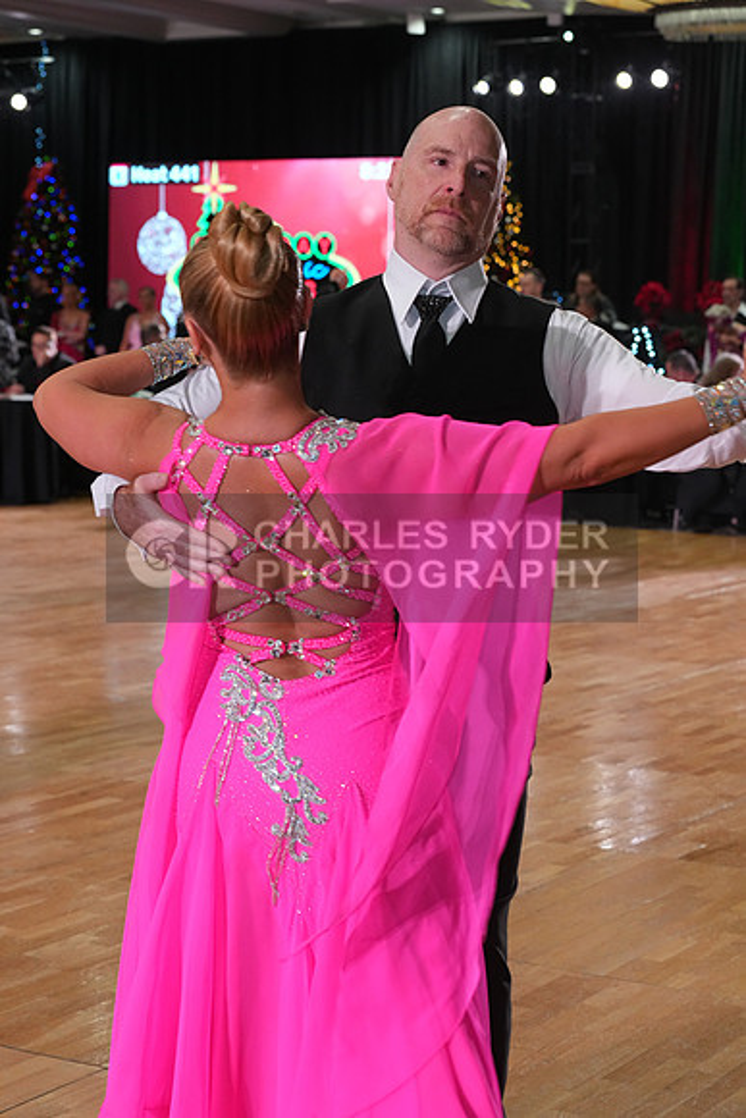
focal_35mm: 73
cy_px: 559
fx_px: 2268
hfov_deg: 18.7
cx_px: 373
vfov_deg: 27.7
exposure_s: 1/200
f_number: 6.3
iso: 3200
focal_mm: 73
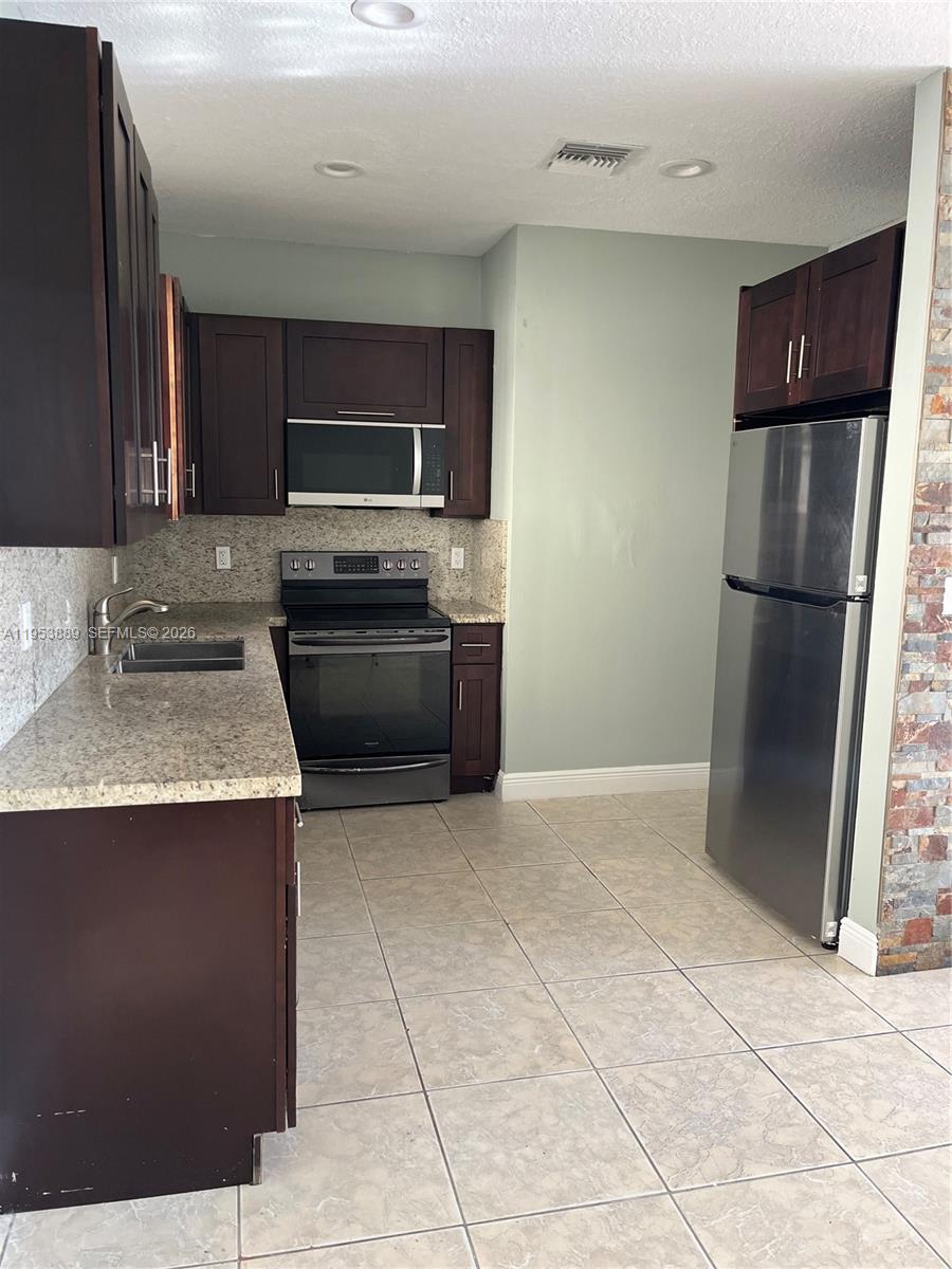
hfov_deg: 53.1
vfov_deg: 67.3
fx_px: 953
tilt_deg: -9.2
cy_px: 634
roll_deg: -0.9
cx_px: 476
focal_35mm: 26
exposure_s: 1/117
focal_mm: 5.1
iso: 125
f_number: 1.6
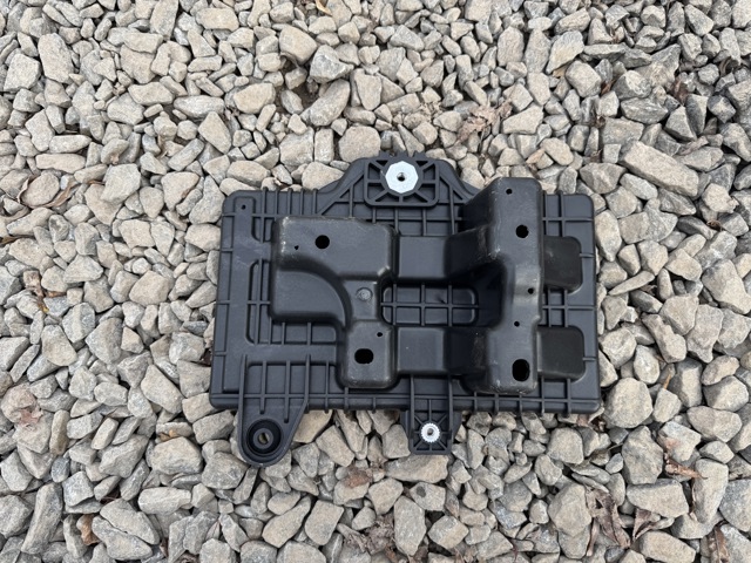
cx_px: 376
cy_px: 282
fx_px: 521
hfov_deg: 71.6
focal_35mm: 24
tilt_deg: -82.6
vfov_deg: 56.8
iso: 80
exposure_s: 1/499
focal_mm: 6.76
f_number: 1.78
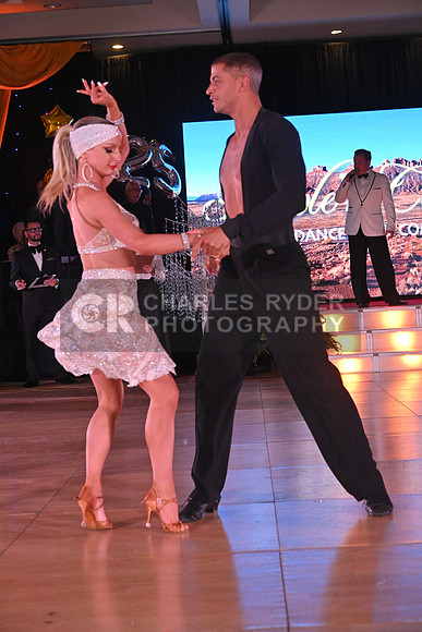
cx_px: 211
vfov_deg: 28.8
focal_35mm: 70
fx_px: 1230
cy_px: 316
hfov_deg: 19.5
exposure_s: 1/320
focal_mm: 70
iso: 3200
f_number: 6.3
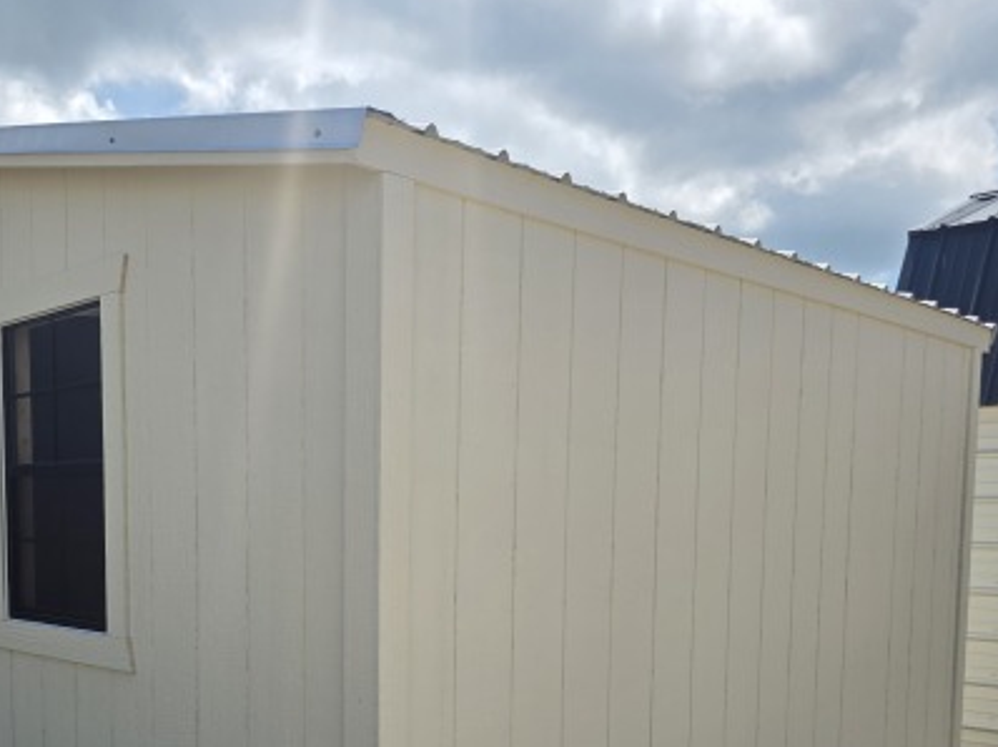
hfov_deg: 49.4
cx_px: 339
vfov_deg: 37.4
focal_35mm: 37
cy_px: 589
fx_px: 1066
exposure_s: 1/6150
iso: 80
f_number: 1.7
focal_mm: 6.3
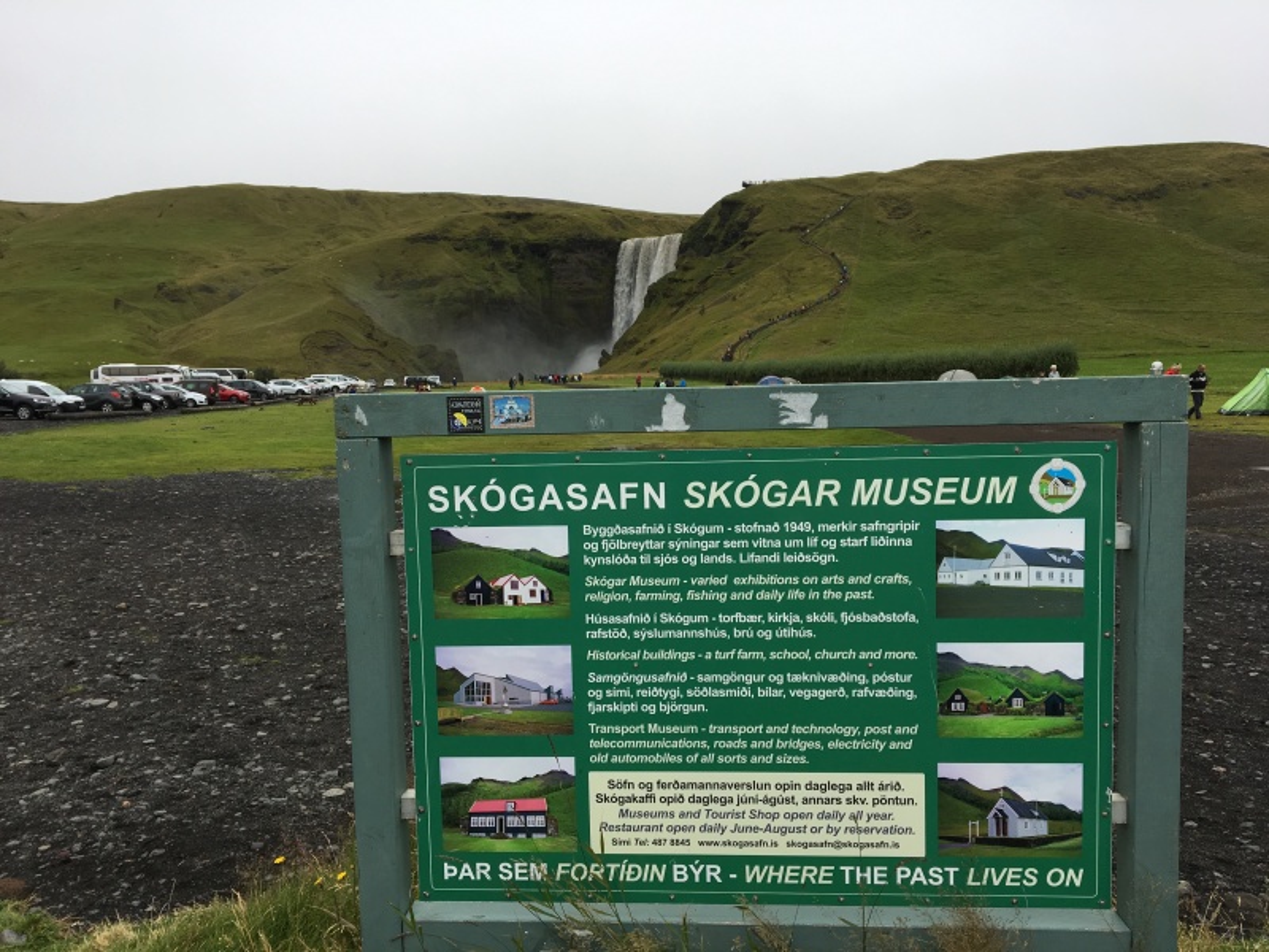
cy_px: 476
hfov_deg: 61.7
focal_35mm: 29
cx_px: 634
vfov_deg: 48.2
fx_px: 1063
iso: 25
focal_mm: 4.15
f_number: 2.2
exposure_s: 1/323
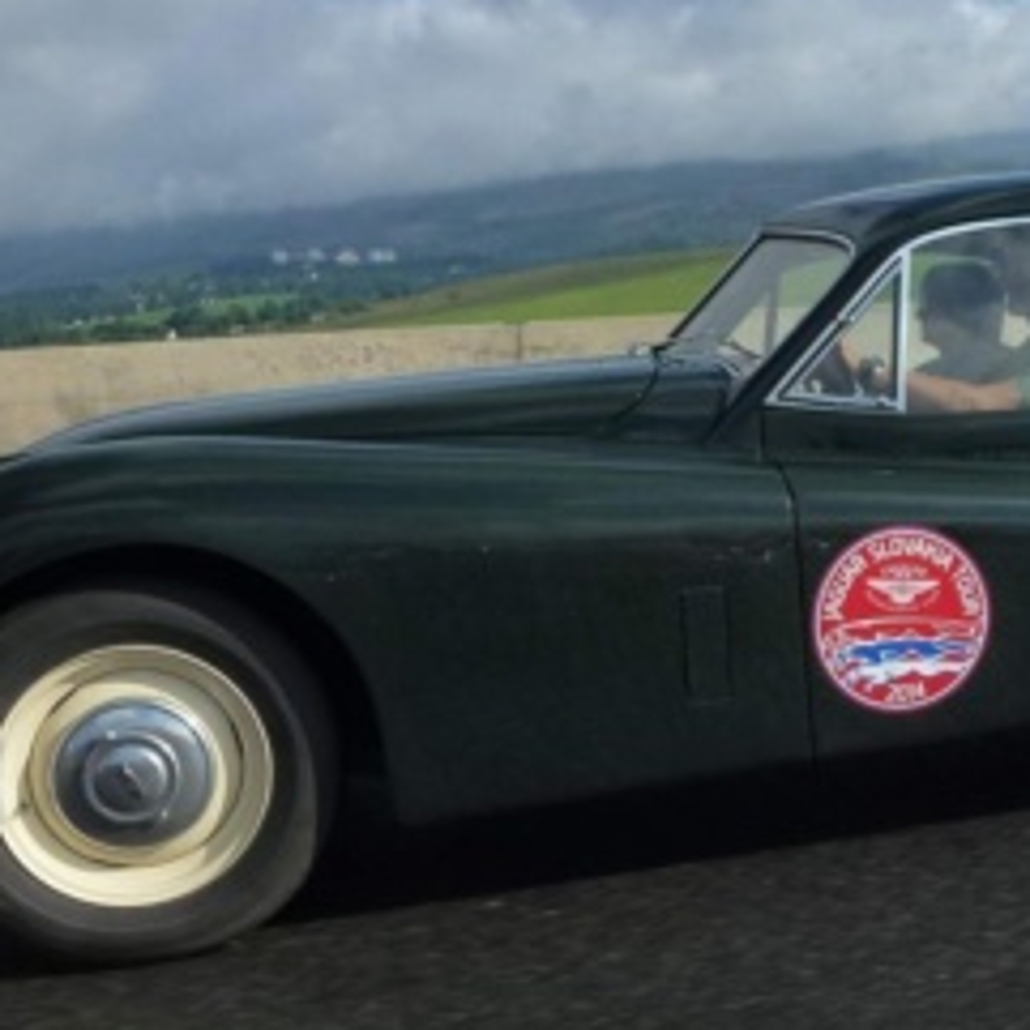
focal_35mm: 44
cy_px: 425
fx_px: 1481
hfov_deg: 36.8
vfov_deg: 38.2
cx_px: 846
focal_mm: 4.3
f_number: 4
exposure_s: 1/1000
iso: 160
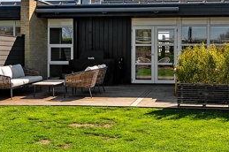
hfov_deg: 33.8
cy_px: 48
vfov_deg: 22.8
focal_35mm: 59
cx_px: 134
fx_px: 376
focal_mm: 17
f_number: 6.3
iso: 200
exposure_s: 1/500
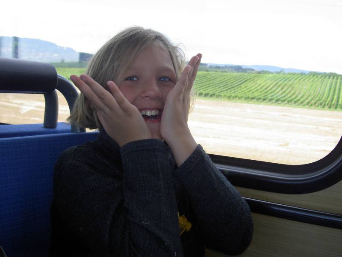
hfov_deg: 47.9
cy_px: 128
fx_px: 385
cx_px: 171
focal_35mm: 39
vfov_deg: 36.8
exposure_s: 1/250
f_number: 2.8
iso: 100
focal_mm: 8
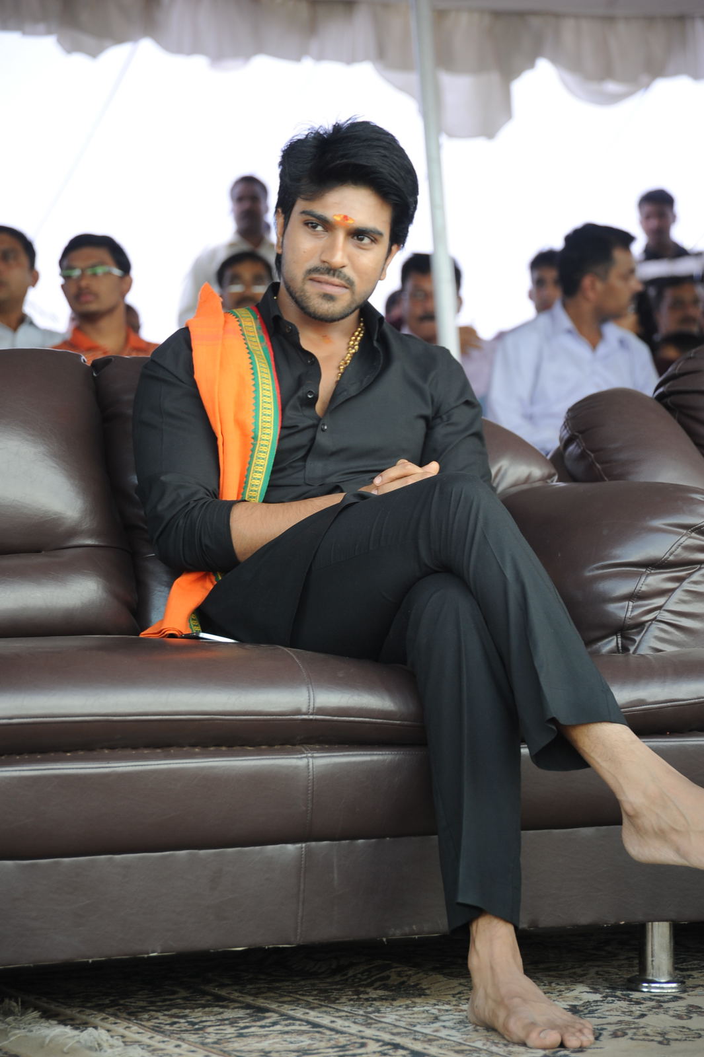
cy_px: 528
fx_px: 3524
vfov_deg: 17.1
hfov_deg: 11.4
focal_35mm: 120
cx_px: 352
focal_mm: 120
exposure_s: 1/125
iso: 640
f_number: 5.6
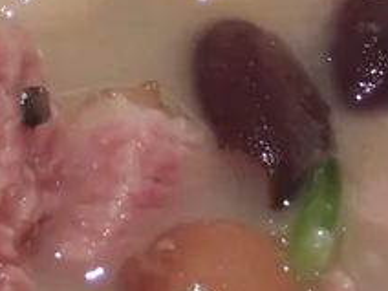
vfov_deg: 4.1
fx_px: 3979
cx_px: -531
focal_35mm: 355
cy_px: -243
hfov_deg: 5.4
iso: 400
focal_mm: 8.3
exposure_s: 1/40
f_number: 3.5
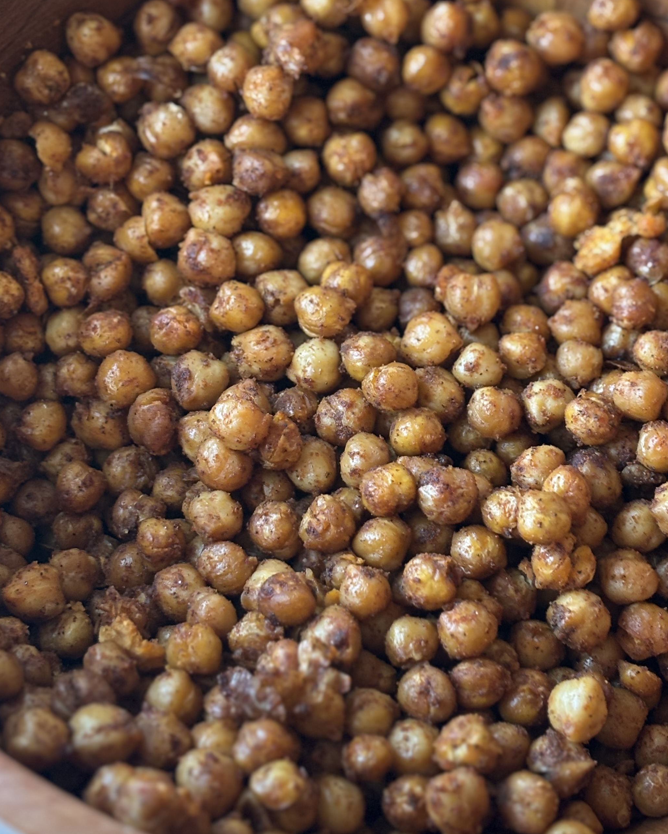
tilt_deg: -59.2
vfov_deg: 23.8
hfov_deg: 19.2
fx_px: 1977
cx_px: 377
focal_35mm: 80
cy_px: 367
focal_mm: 5.96
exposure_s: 1/40
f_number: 1.6
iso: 200
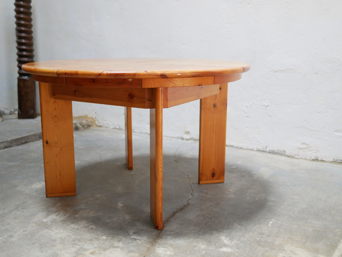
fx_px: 395
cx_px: 171
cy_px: 128
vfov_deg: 36.0
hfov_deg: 46.8
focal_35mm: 40
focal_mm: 20
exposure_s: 1/60
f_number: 1.7
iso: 800
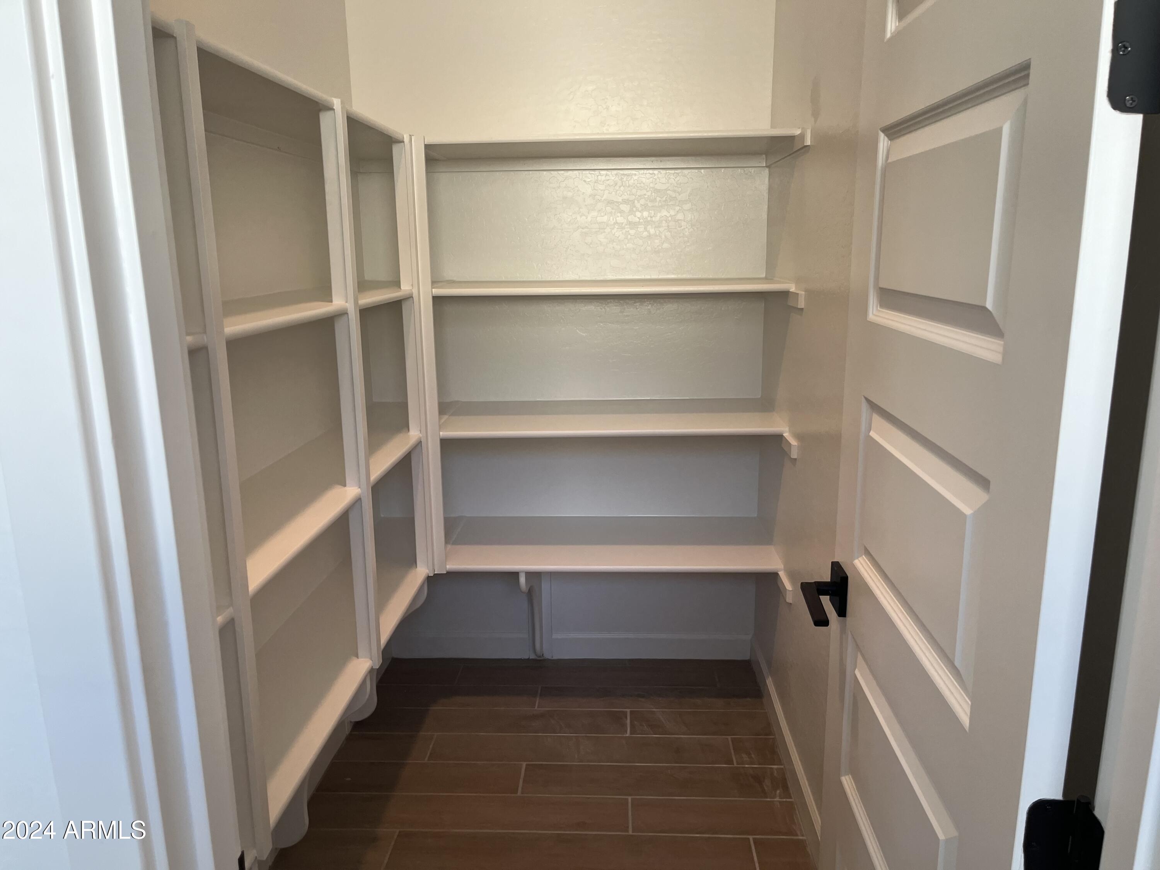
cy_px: 435
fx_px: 871
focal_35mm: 26
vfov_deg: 53.1
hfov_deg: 67.3
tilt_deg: -14.5
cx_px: 580
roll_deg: +1.5
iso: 80
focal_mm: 5.1
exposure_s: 1/120
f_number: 1.6
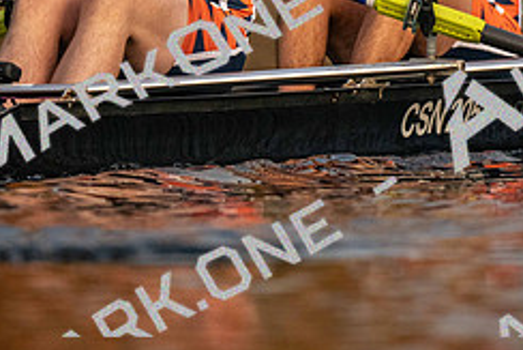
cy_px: -31
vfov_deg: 1.0
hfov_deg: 1.4
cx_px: 259
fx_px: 20714
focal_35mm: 1425
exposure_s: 1/2500
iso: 2800
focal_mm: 600
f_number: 4
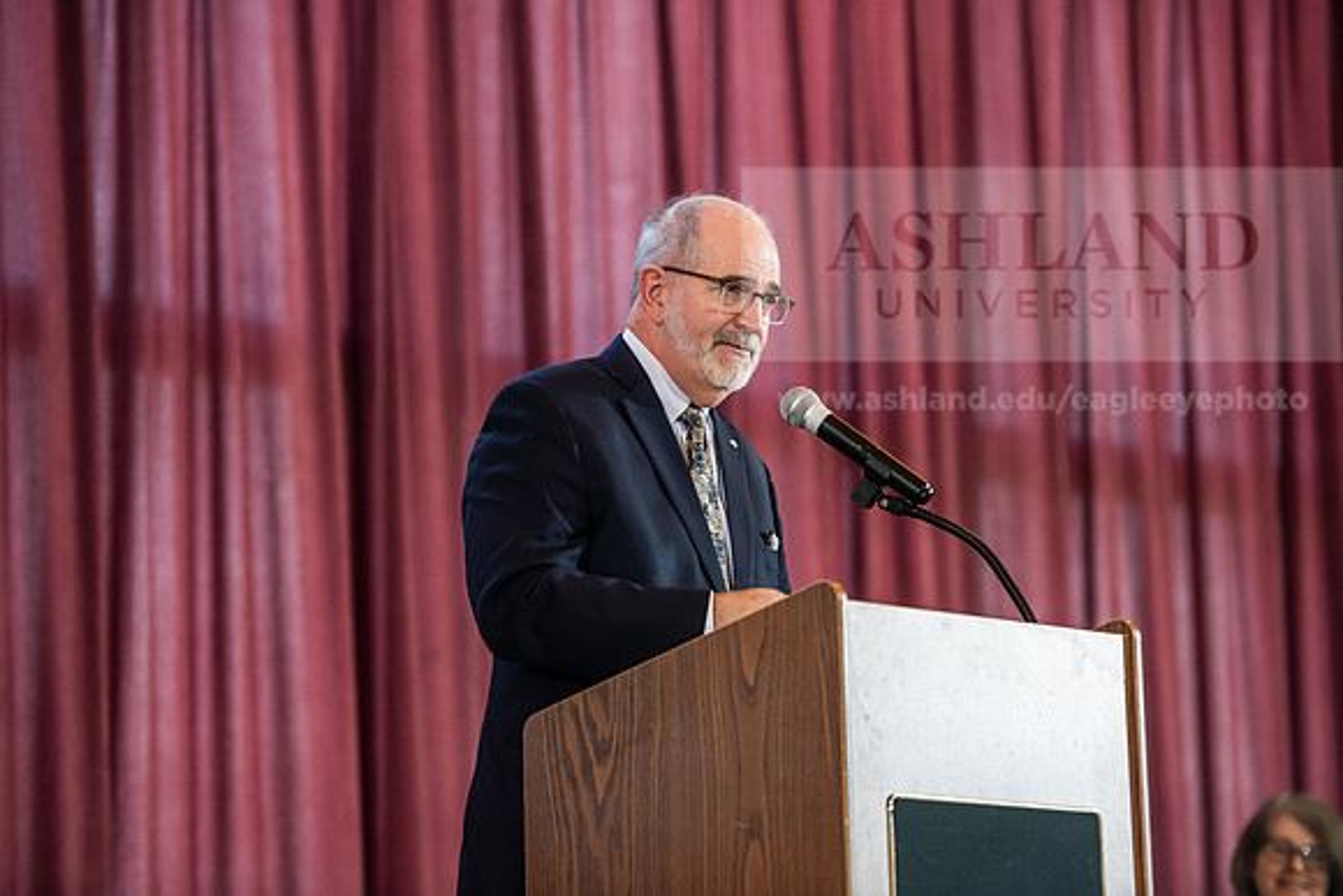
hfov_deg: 15.2
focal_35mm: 135
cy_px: 448
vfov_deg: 10.2
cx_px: 672
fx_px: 5037
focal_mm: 135
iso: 1250
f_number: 3.2
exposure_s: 1/200
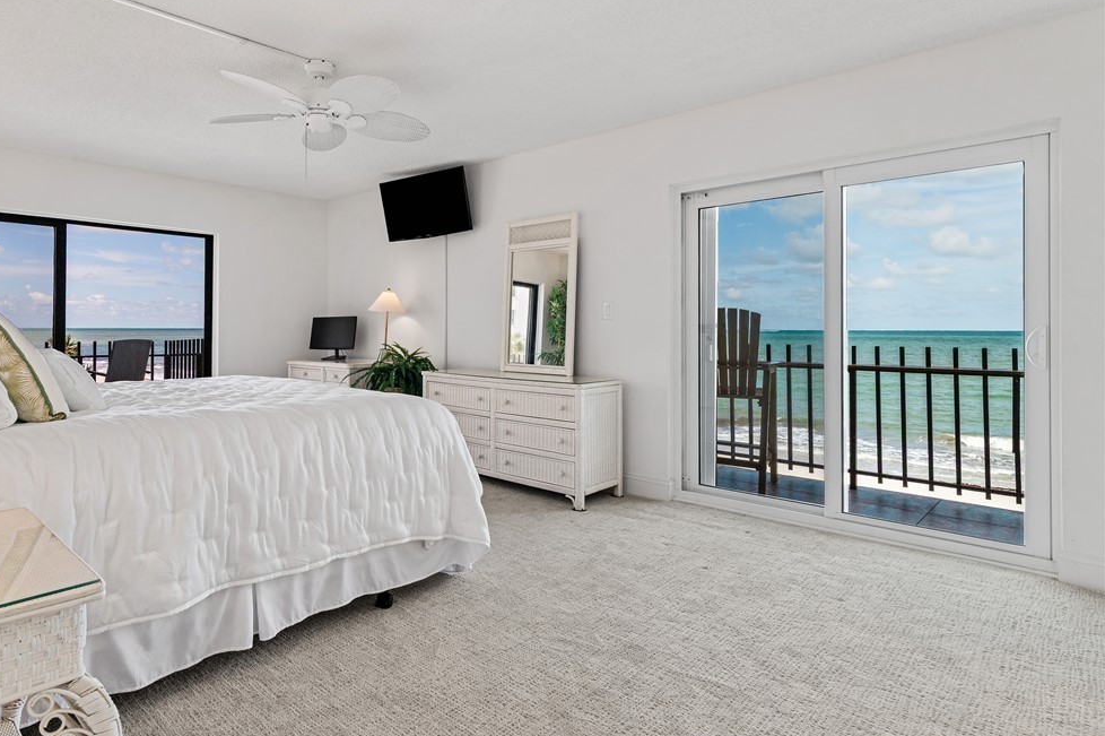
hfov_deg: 83.7
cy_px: 357
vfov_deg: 61.9
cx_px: 492
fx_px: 614
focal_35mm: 20
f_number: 10
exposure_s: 1/25
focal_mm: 18
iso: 640
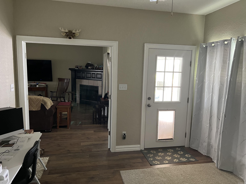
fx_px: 185
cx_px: 123
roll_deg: -1.5
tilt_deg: -6.9
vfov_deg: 53.1
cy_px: 92
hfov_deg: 67.3
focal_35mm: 26
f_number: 1.5
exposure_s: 1/60
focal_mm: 5.7
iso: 500
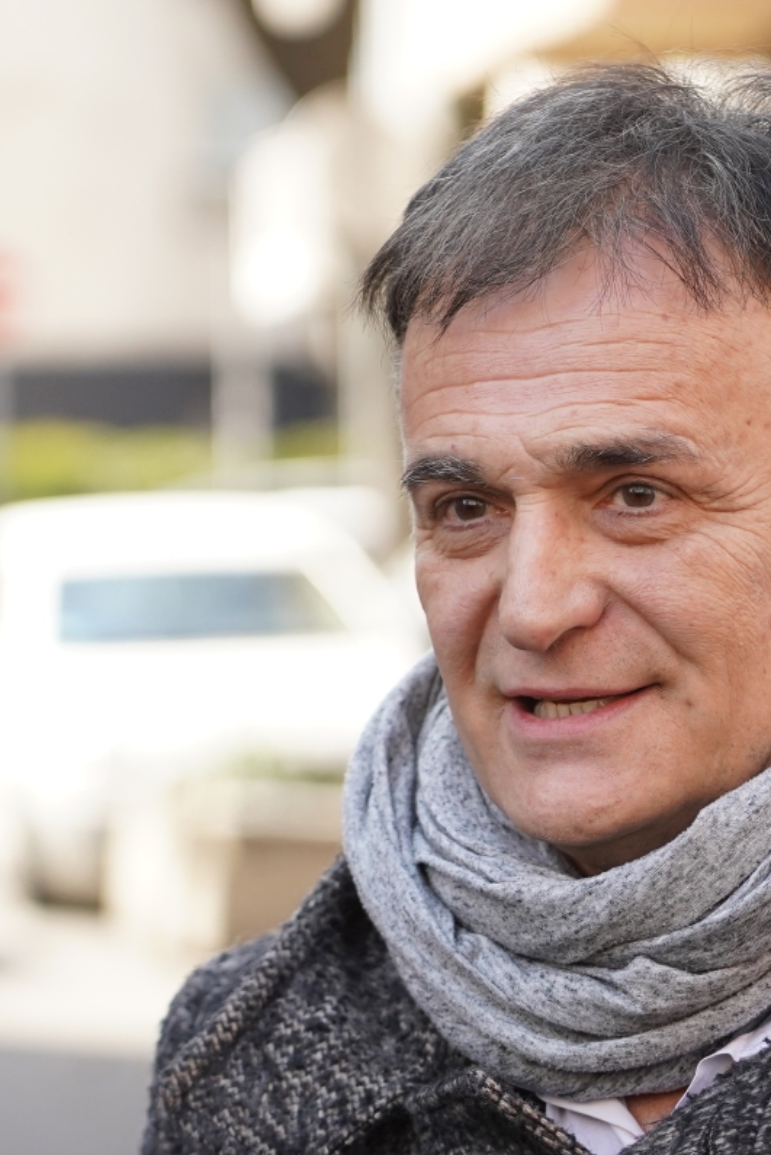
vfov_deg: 9.2
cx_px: 646
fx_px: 7160
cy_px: 578
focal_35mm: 223
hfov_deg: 6.2
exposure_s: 1/1250
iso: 1250
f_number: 4
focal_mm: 99
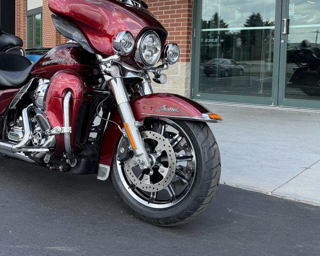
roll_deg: -0.4
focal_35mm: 46
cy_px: 84
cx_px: 43
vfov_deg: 32.5
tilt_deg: -4.4
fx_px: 436
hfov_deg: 38.1
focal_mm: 6.76
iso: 100
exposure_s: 1/1585
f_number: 1.78
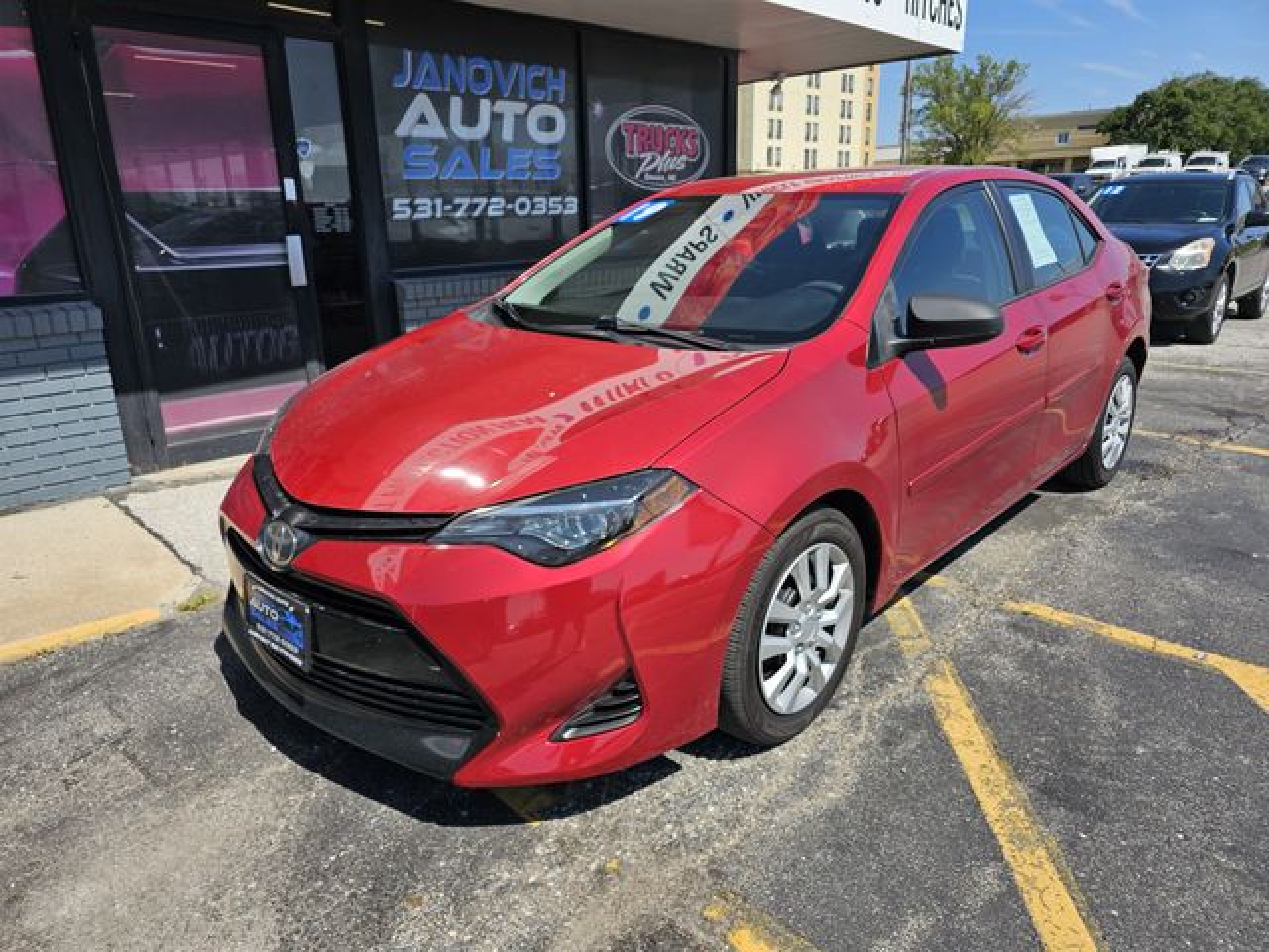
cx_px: 634
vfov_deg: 58.9
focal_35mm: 23
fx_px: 843
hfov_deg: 73.9
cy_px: 476
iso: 10
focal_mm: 6.3
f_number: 1.7
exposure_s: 1/732
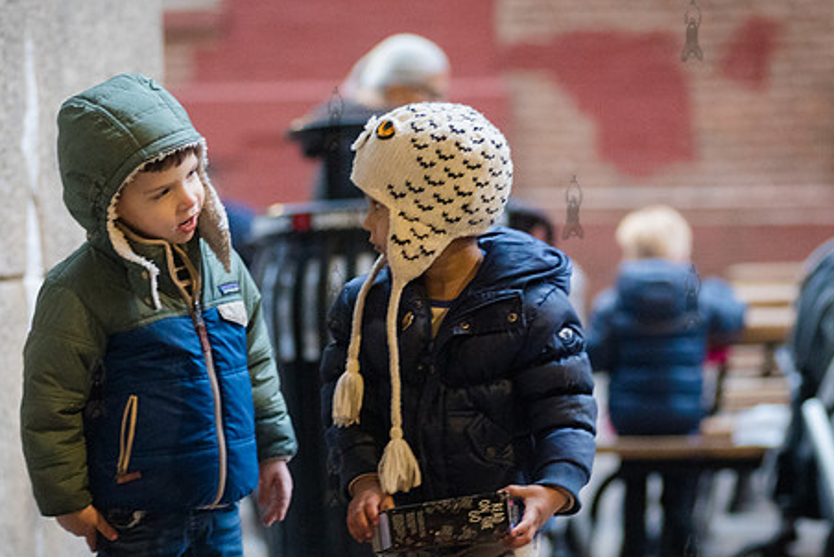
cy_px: 287
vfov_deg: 7.5
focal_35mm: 184
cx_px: 432
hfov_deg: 11.2
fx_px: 4265
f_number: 3.2
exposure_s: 1/80
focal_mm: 112
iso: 6400
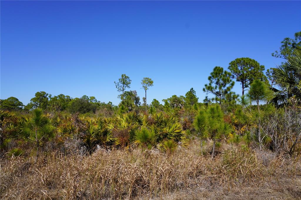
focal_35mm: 24
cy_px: 100
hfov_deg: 73.7
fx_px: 201
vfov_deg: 53.1
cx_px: 150
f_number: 10
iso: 100
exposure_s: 1/200
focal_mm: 16
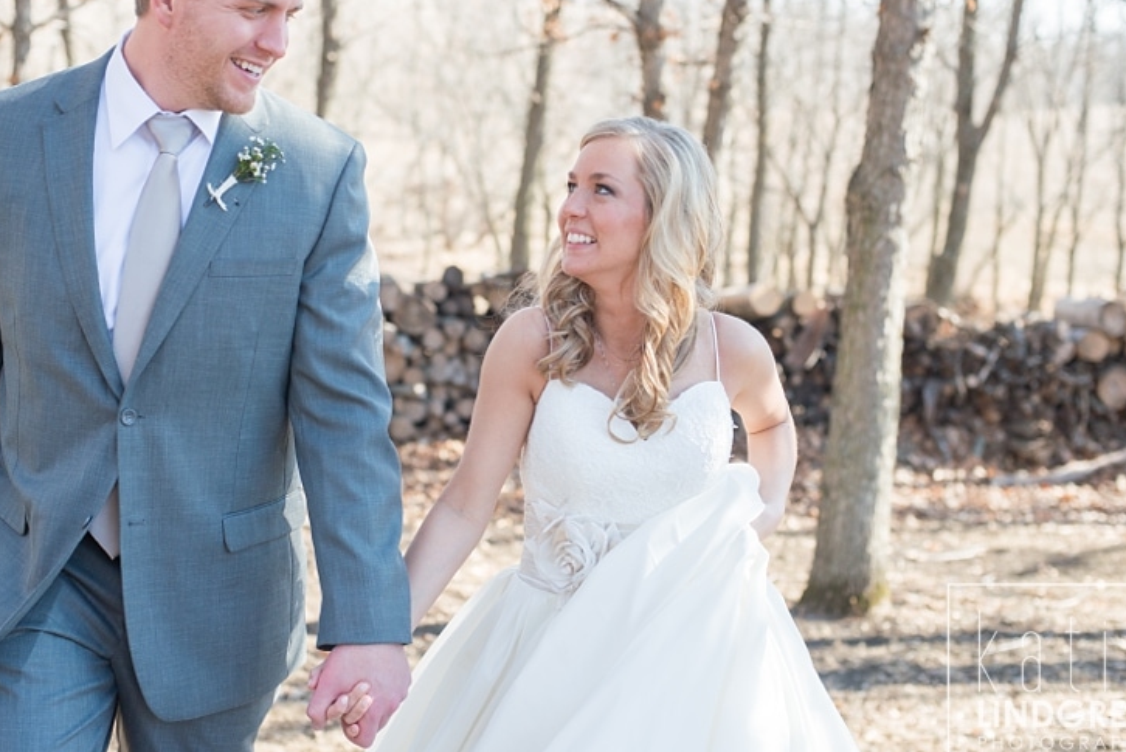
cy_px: 326
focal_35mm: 62
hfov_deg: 32.3
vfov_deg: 21.9
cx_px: 506
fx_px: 1940
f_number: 3.5
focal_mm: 50
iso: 400
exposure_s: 1/1600
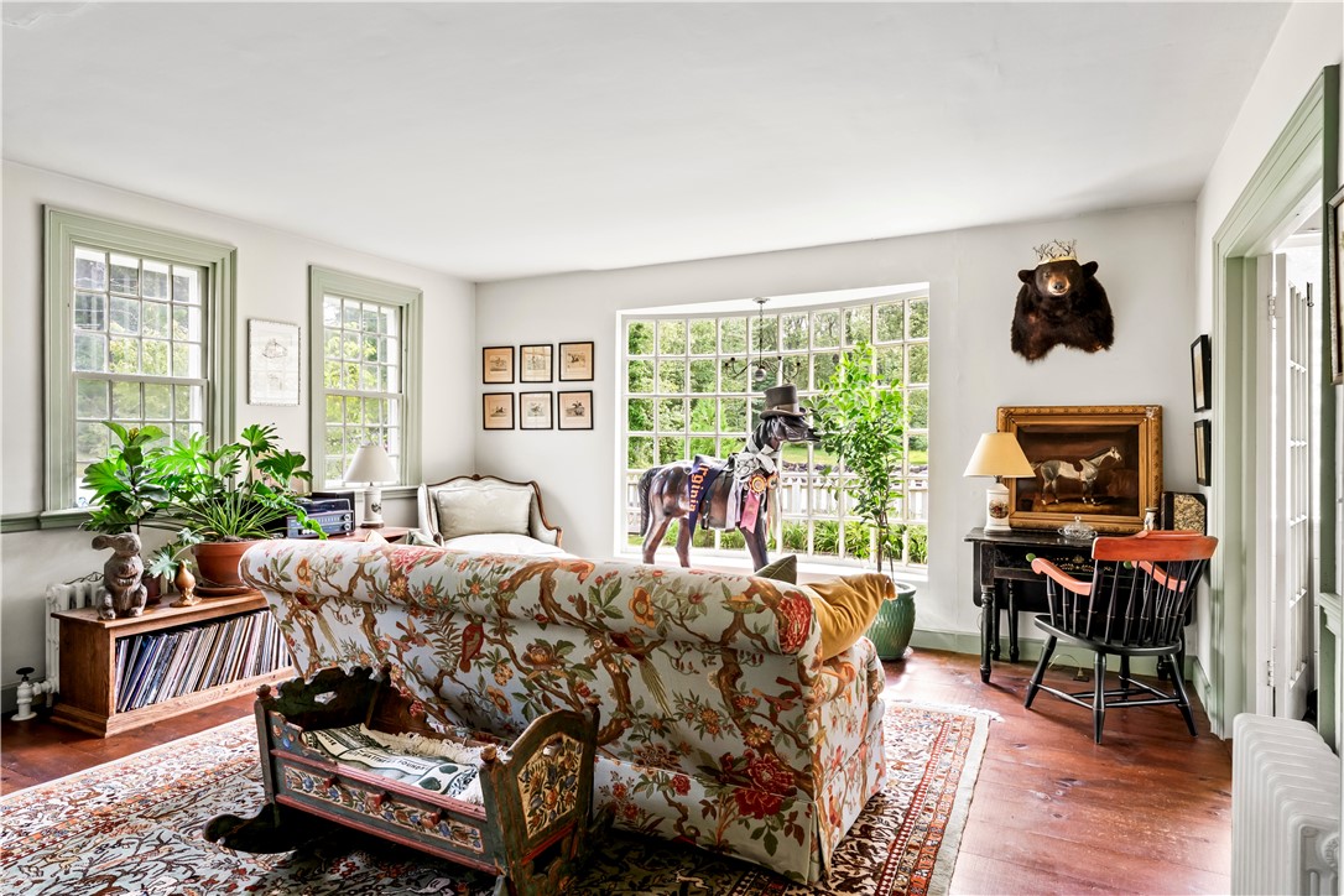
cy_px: 448
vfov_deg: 61.2
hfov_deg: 83.1
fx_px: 758
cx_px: 672
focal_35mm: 20
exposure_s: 1/6
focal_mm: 20.3
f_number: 9
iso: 400
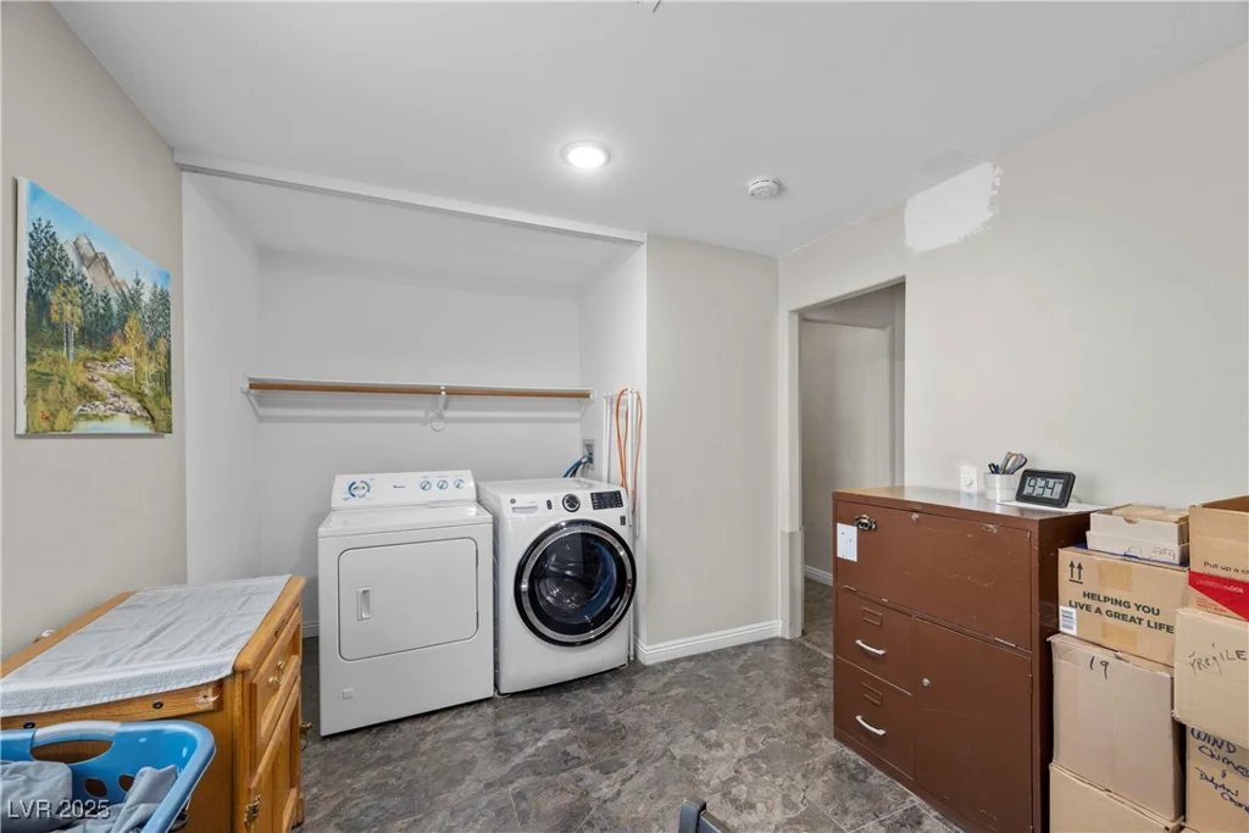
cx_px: 624
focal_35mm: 14
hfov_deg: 104.2
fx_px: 486
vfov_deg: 81.2
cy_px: 416
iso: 500
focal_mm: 14
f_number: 8
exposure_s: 1.3
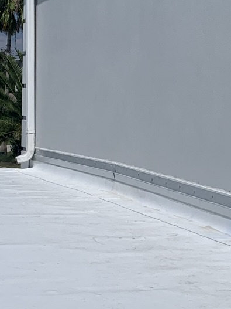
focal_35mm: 101
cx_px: 89
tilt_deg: -3.9
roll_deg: -0.8
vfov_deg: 19.3
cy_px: 236
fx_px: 899
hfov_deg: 14.6
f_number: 1.8
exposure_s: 1/11765
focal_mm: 4.25
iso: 25
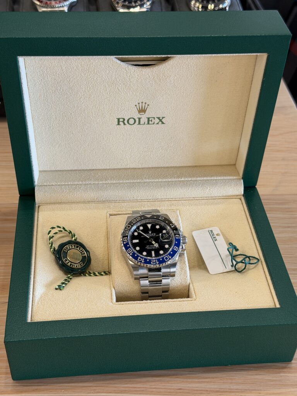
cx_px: 148
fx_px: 549
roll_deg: -4.1
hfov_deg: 30.3
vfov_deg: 39.7
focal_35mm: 48
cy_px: 198
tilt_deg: -42.9
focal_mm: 6.76
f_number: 1.78
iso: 160
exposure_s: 1/60
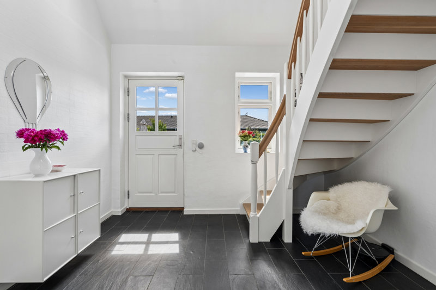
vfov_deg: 70.4
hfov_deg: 93.3
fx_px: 206
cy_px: 145
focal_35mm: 17
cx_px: 218
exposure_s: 1/60
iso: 800
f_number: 11
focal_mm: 17
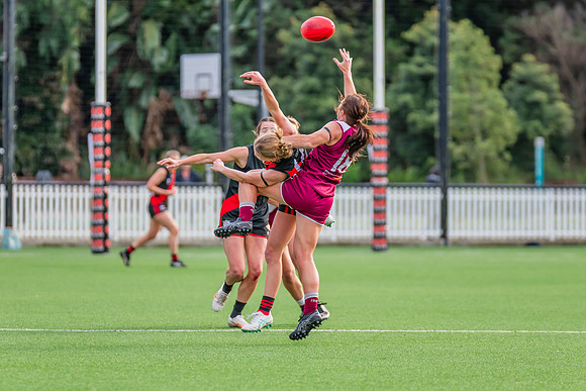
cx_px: 297
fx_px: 5004
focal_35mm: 307
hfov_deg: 6.7
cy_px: 171
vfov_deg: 4.5
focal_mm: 250
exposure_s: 1/1000
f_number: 4.5
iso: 800
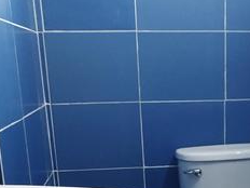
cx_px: 204
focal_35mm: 80
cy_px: 236
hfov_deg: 24.0
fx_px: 578
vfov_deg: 17.4
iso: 645
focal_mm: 4.75
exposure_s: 1/33.3
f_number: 1.8
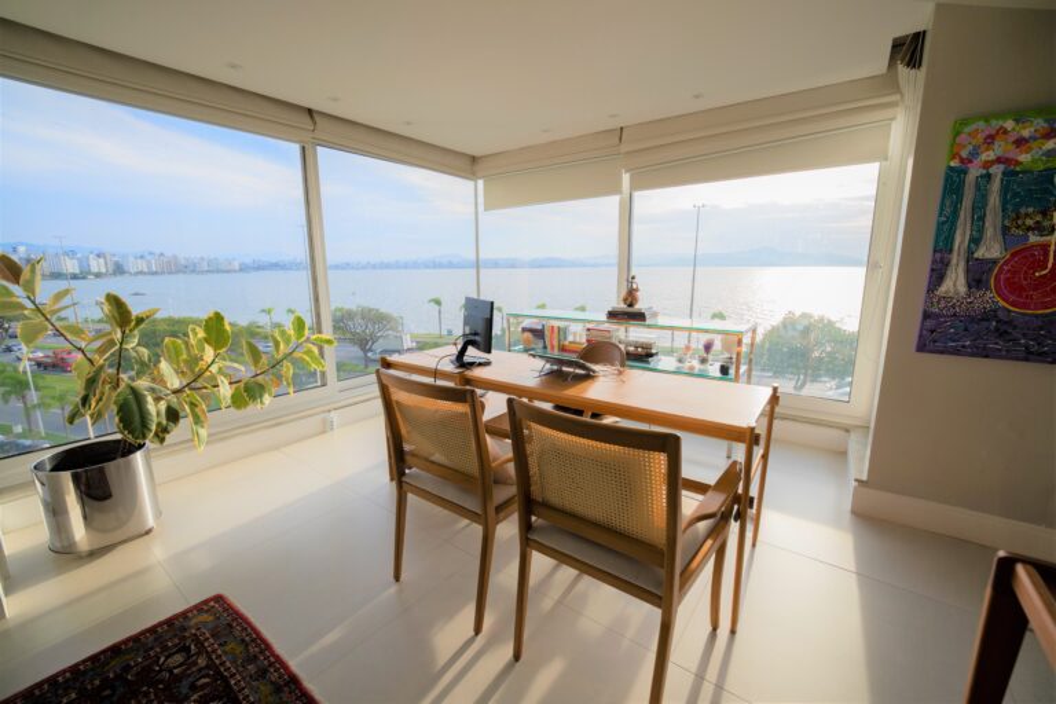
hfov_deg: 106.3
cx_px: 528
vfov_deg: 83.3
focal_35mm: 14
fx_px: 396
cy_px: 352
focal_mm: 9
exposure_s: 1/160
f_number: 2.8
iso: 100
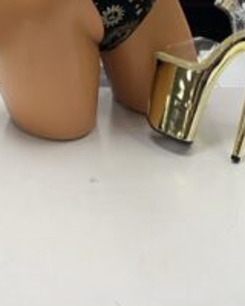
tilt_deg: -1.6
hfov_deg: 20.2
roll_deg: +0.9
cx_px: 103
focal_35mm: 76
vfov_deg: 21.8
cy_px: -124
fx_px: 689
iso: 80
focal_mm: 5.7
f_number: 1.5
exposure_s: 1/60
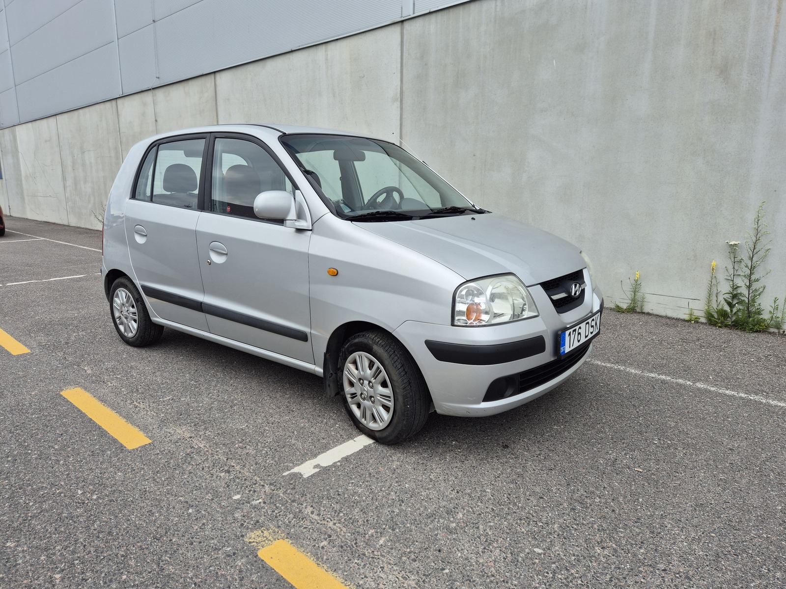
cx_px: 393
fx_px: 522
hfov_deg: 73.9
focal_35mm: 23
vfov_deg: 58.9
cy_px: 294
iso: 25
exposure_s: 1/458
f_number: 1.8
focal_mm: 5.4
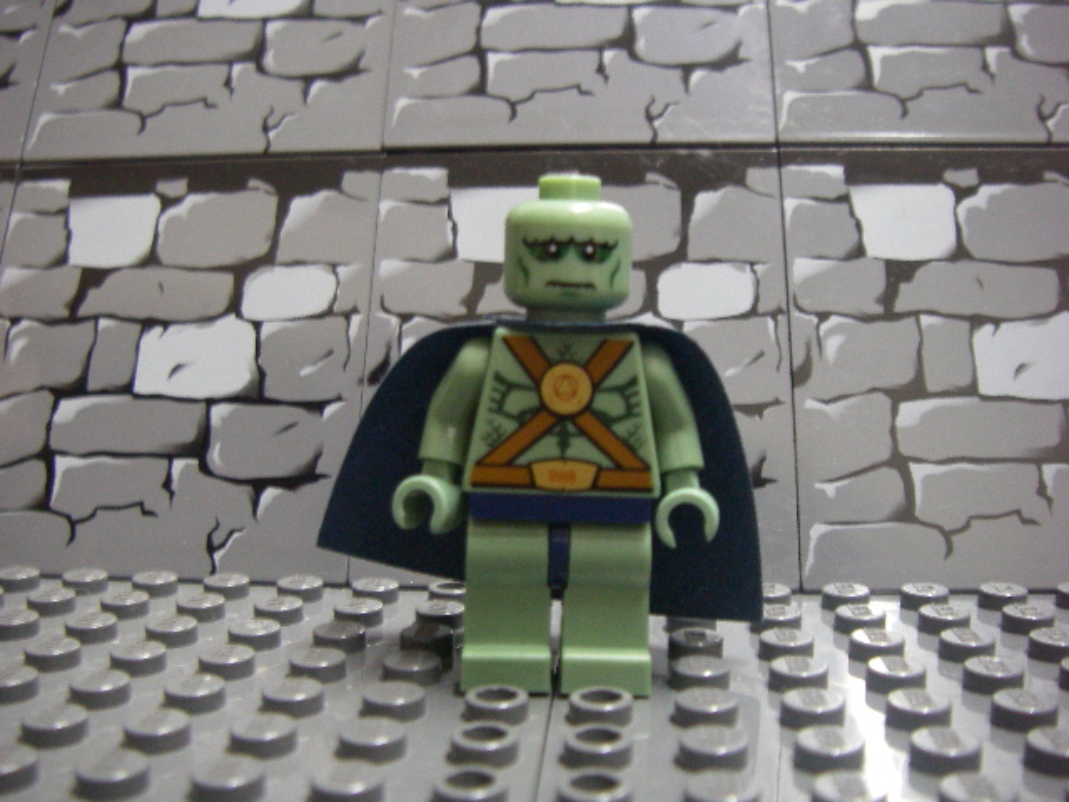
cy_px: 401
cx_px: 534
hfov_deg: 49.0
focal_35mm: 38
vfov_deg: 37.7
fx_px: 1174
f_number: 3.3
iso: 320
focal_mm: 6.3
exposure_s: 1/4
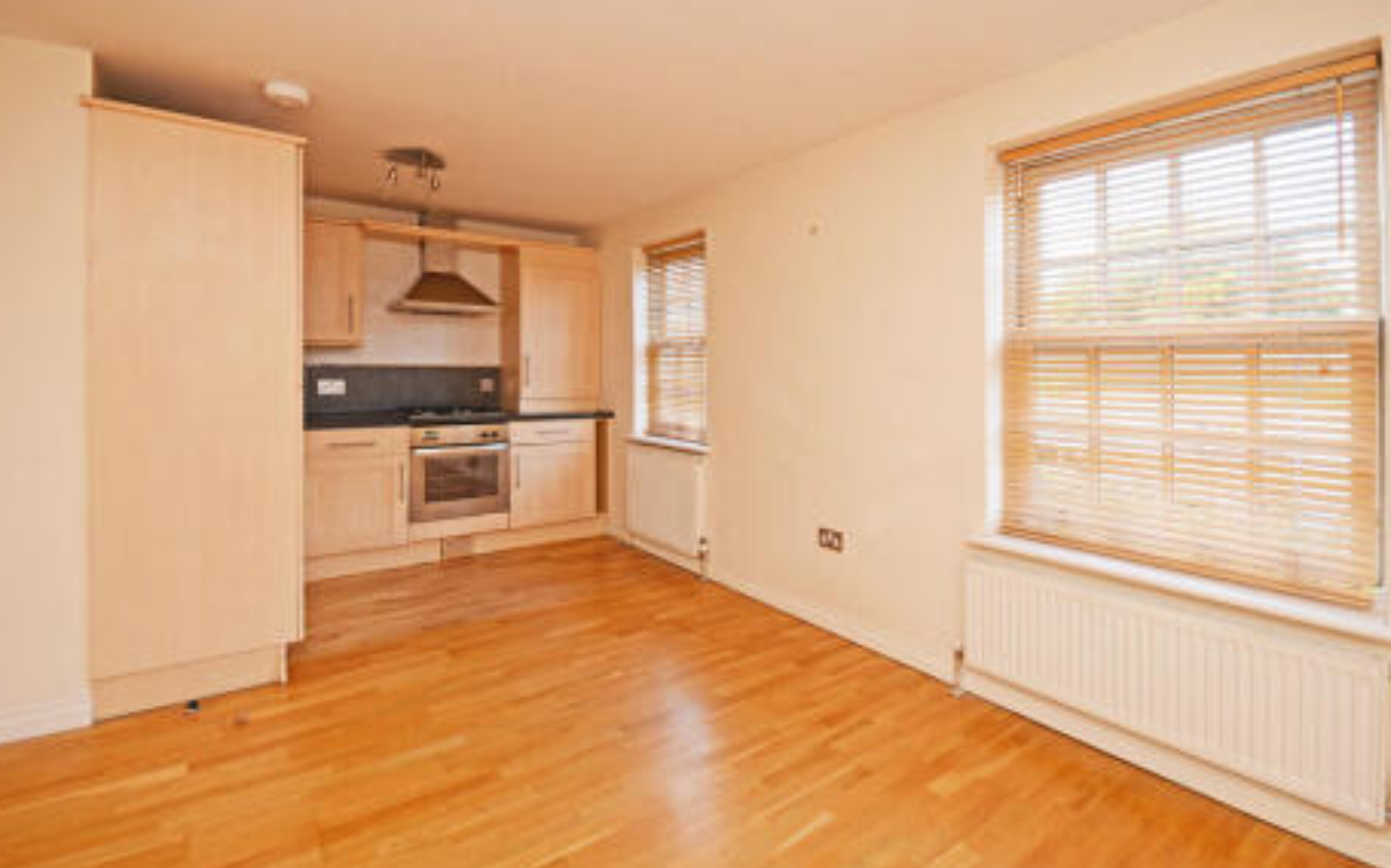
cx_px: 709
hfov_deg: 97.8
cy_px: 402
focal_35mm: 16
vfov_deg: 71.1
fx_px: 606
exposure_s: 1/25
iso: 250
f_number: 7.1
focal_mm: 10
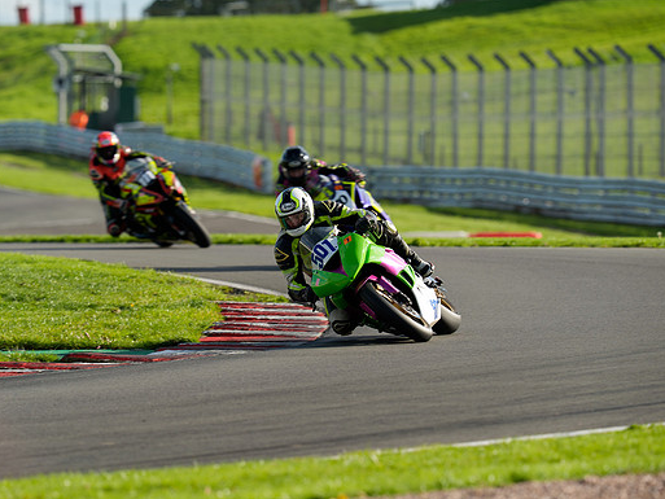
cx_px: 309
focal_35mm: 435
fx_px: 8359
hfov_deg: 4.6
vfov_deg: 3.4
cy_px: 250
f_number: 5.6
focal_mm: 400
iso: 125
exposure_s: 1/400
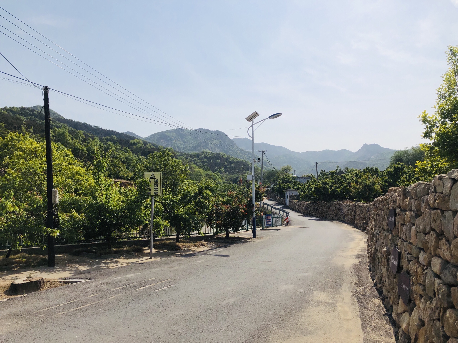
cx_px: 229
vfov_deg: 49.7
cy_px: 172
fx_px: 370
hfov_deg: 63.4
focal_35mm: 28
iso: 25
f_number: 1.8
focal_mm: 3.99
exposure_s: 1/6897
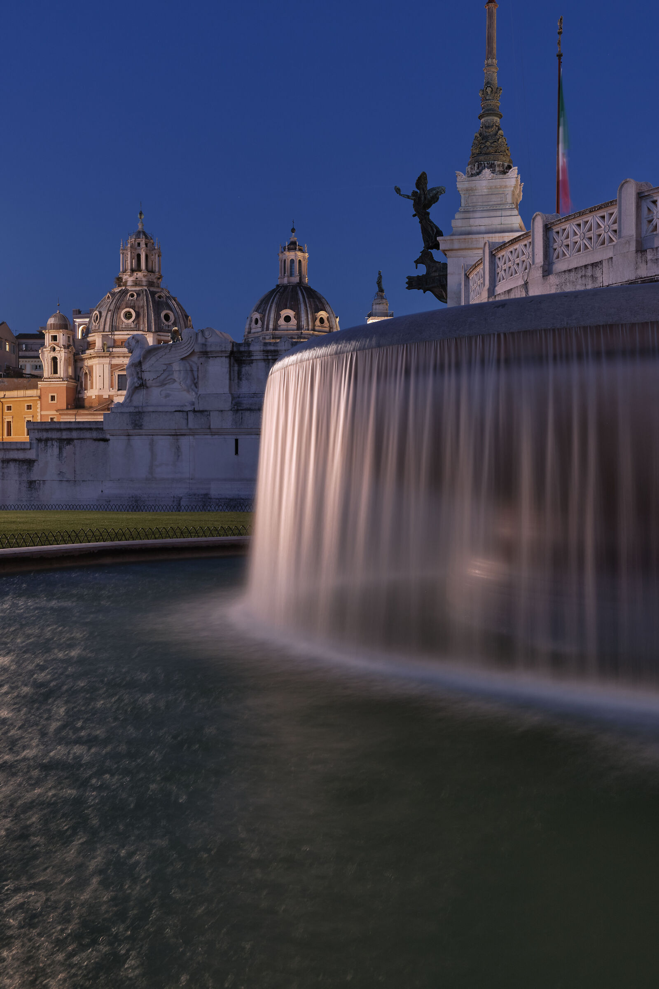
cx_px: 330
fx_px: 988
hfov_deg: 36.9
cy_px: 494
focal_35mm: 36
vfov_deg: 53.1
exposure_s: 8
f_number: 8
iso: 160
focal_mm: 24.2
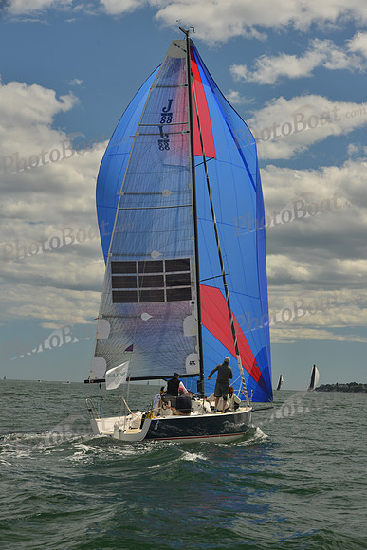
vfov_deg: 28.8
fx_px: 1070
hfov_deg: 19.5
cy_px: 275
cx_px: 184
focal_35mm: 70
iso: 400
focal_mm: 70
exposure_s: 1/1000
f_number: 7.1
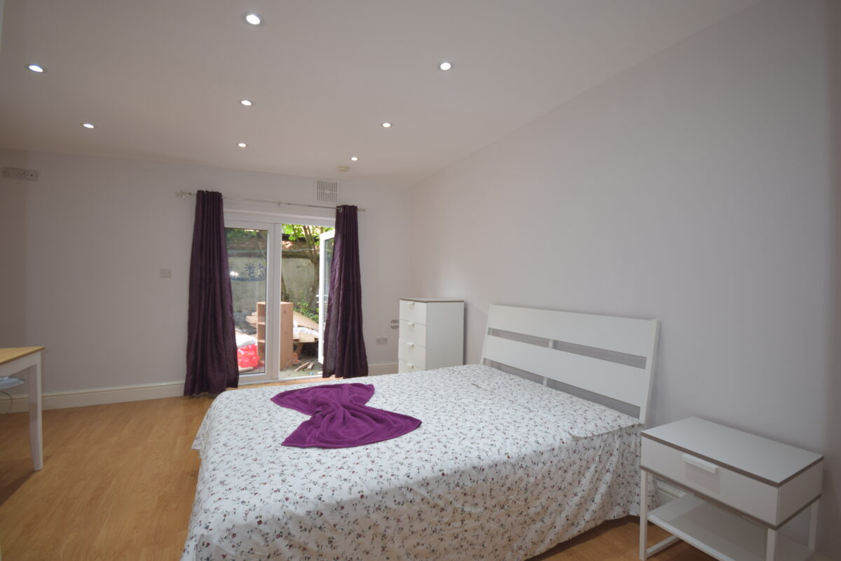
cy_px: 280
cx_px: 420
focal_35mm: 15
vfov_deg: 77.4
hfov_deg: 100.4
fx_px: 351
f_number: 4
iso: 200
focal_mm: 10
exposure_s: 1/40
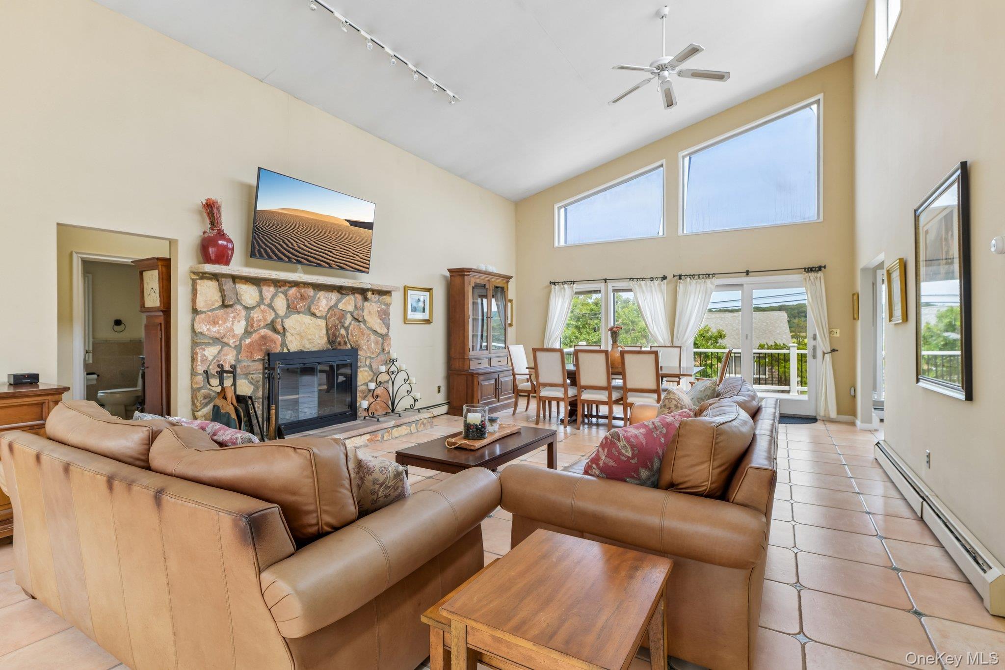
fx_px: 475
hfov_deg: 93.3
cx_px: 502
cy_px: 335
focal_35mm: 17
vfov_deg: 70.4
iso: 250
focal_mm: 17
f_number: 9
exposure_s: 1/60
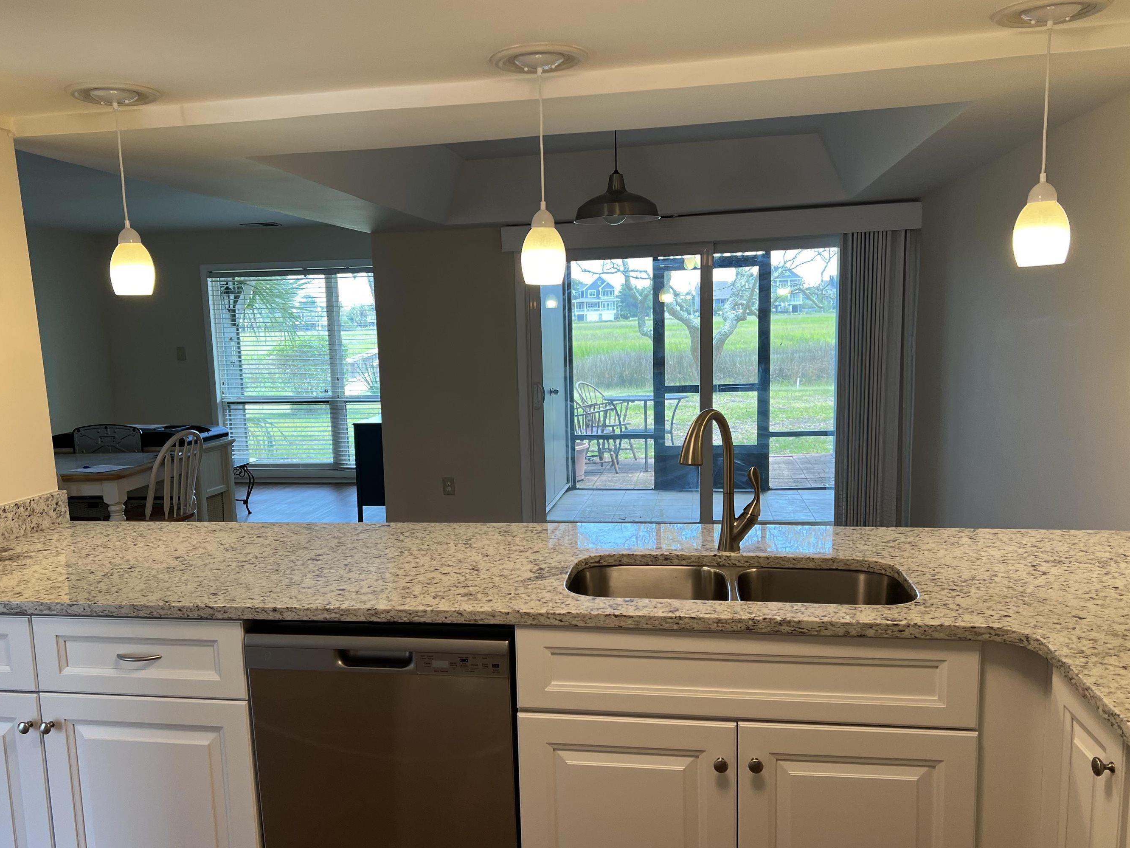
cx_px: 505
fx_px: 979
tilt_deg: -8.4
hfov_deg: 59.8
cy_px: 461
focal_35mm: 30
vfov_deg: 46.8
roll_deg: +2.2
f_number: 1.5
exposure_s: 1/120
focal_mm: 5.7
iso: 64
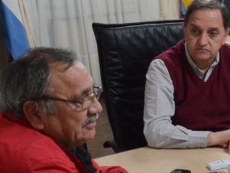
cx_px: 330
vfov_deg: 16.6
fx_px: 585
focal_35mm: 88
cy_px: 143
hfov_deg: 19.7
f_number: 4
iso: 4000
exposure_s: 1/125
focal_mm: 18
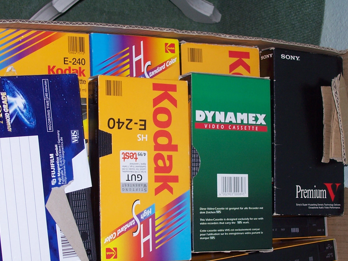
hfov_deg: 24.1
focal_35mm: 81
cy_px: 172
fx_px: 814
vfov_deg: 18.2
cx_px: 179
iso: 80
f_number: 2.8
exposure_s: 1/90
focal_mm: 10.3
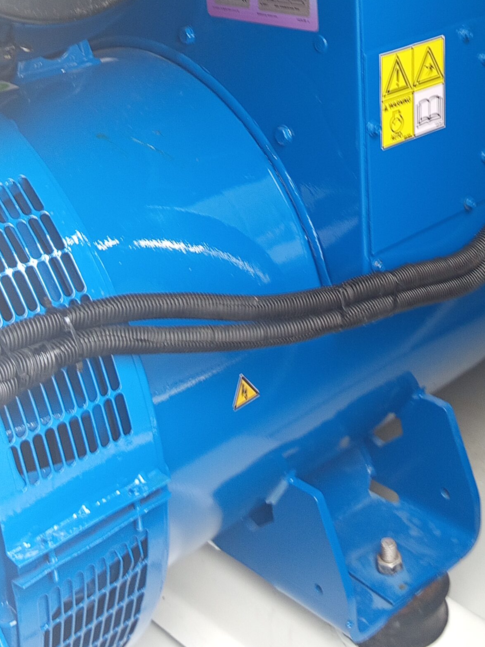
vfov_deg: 31.8
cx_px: 331
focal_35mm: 59
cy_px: 122
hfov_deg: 24.7
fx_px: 1102
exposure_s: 1/50
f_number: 1.7
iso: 155
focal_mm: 5.24
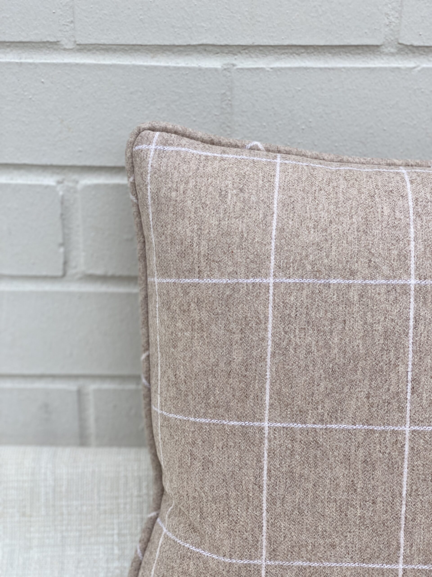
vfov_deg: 36.8
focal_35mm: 52
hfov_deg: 28.0
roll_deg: -1.2
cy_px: 288
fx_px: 865
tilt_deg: -20.4
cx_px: 216
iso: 20
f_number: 2
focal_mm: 6
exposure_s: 1/403
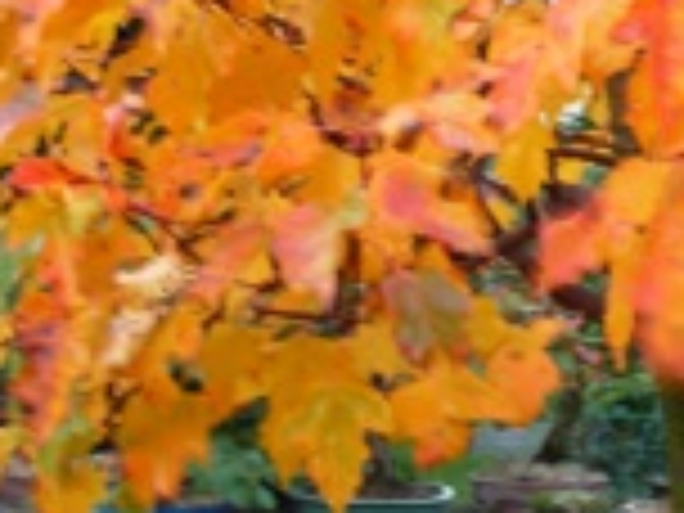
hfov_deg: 14.9
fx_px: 2569
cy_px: 412
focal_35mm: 130
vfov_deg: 11.4
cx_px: 702
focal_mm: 5.5
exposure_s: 1/8
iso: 100
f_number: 2.8
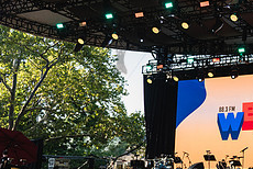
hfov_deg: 26.0
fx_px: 514
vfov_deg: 18.7
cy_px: 108
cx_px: 262
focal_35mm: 73
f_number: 2.8
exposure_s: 1/2000
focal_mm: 29
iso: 500
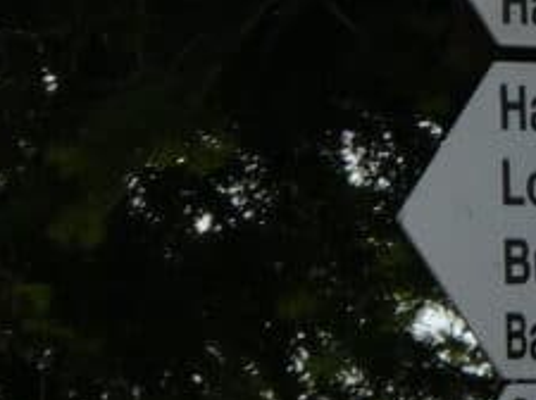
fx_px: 5921
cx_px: 1079
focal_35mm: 383
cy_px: -214
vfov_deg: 3.9
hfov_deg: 5.1
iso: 80
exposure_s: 1/1000
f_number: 4.8
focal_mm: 15
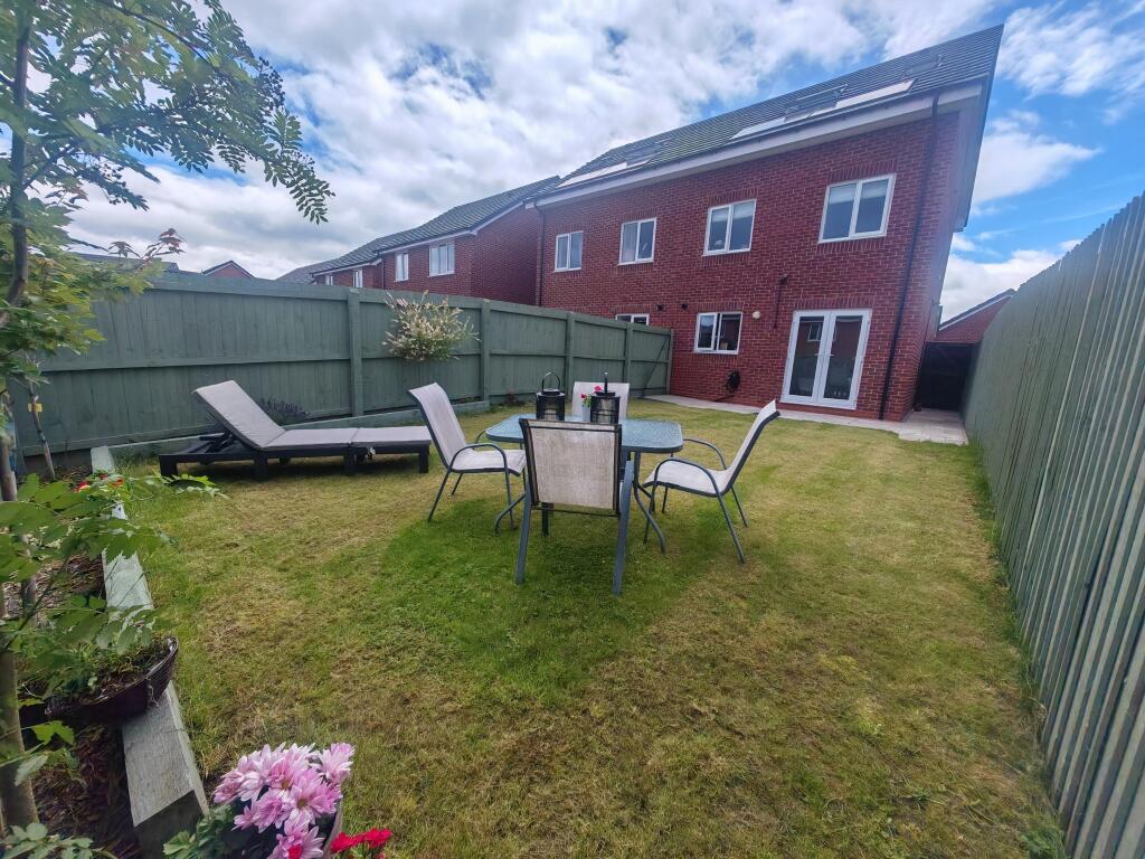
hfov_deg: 106.2
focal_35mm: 13
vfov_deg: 89.9
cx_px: 572
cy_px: 430
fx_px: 430
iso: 50
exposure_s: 1/980
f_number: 2
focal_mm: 1.82
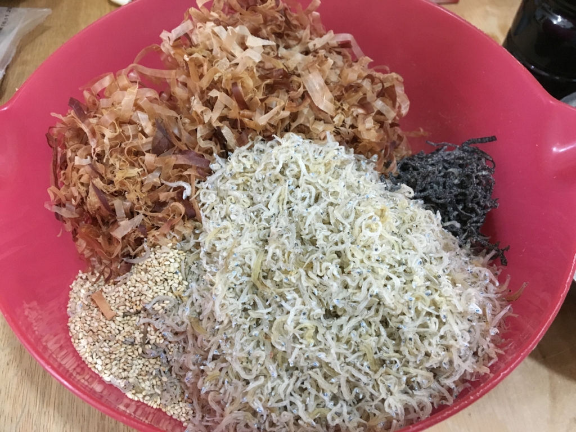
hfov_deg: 61.7
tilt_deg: -58.2
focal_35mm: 29
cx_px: 288
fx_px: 483
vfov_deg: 48.2
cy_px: 216
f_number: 2.2
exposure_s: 1/15
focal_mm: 4.15
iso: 200
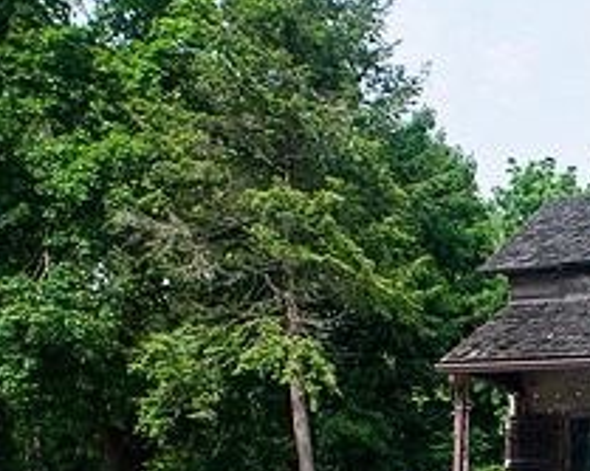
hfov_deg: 33.0
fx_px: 908
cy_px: 508
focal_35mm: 52
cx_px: 590
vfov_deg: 26.9
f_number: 3.5
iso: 400
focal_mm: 20
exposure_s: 1/2000
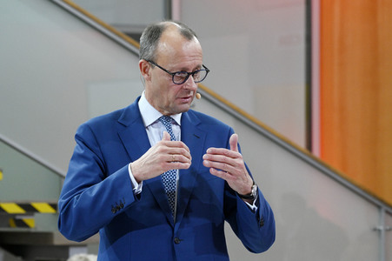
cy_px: 130
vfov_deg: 6.9
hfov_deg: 10.3
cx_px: 196
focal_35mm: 200
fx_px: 2176
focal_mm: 200
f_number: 8
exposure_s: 1/400
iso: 6400
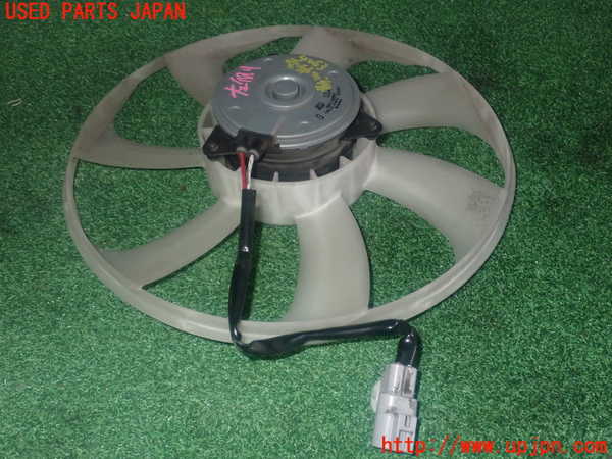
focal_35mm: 36
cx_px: 306
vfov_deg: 39.7
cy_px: 230
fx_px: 636
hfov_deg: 51.4
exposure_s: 1/40
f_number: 10
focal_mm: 6.37
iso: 800
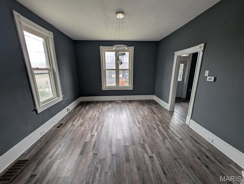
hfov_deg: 110.4
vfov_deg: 94.7
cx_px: 122
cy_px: 92
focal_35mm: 12
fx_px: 85
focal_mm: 2.23
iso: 65
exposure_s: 1/36.9
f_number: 1.95
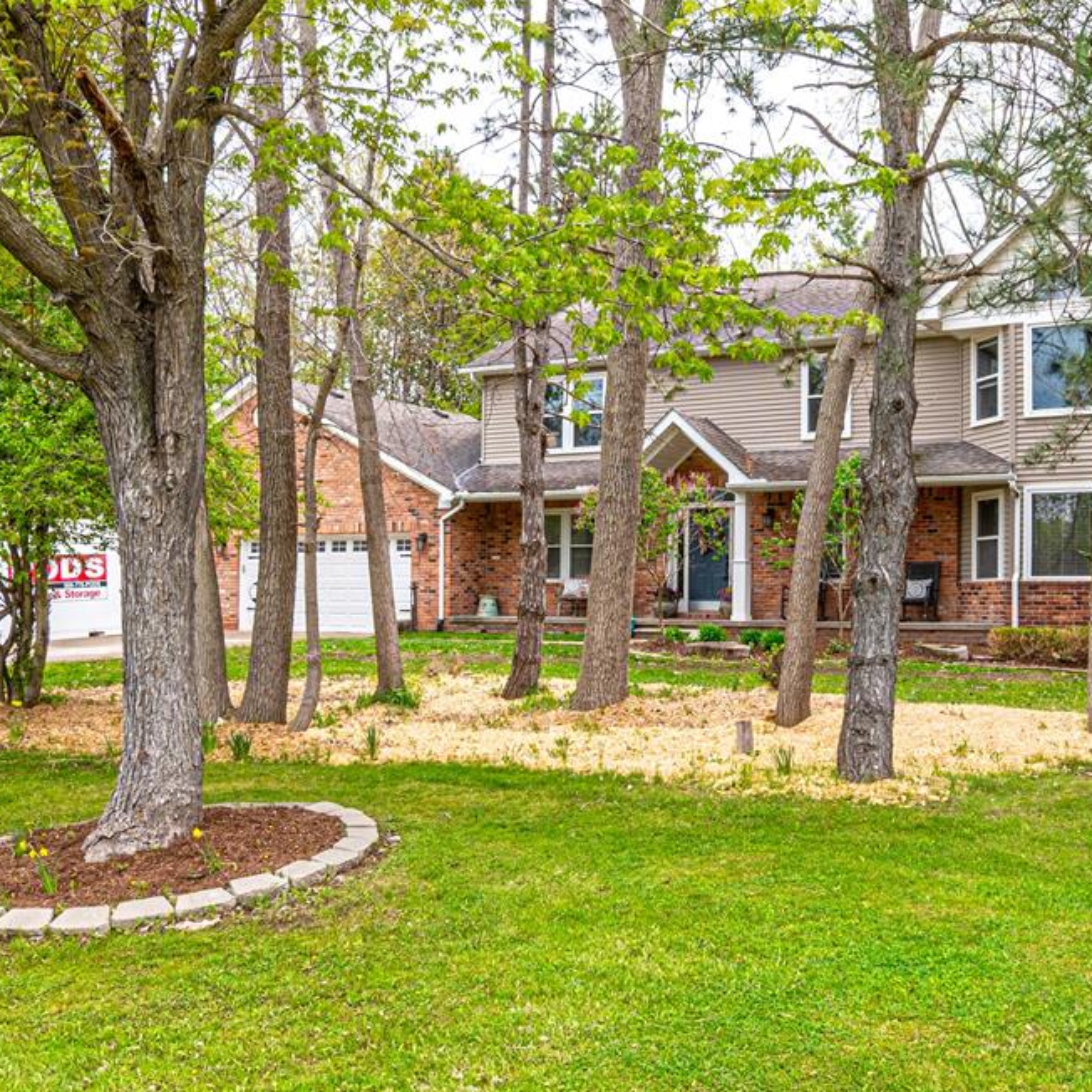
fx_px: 1428
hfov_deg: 41.8
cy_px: 569
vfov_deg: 41.9
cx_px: 618
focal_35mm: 40
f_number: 14
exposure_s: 1/50
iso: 160
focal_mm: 20
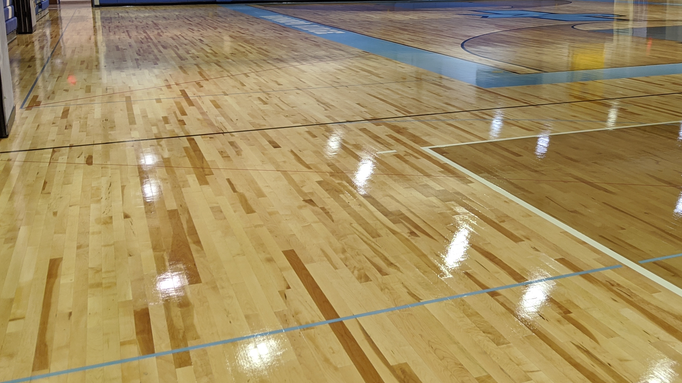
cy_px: 119
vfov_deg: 26.9
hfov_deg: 45.2
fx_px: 796
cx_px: 489
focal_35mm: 44
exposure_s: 1/43.1
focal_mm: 4.44
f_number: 1.8
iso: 67
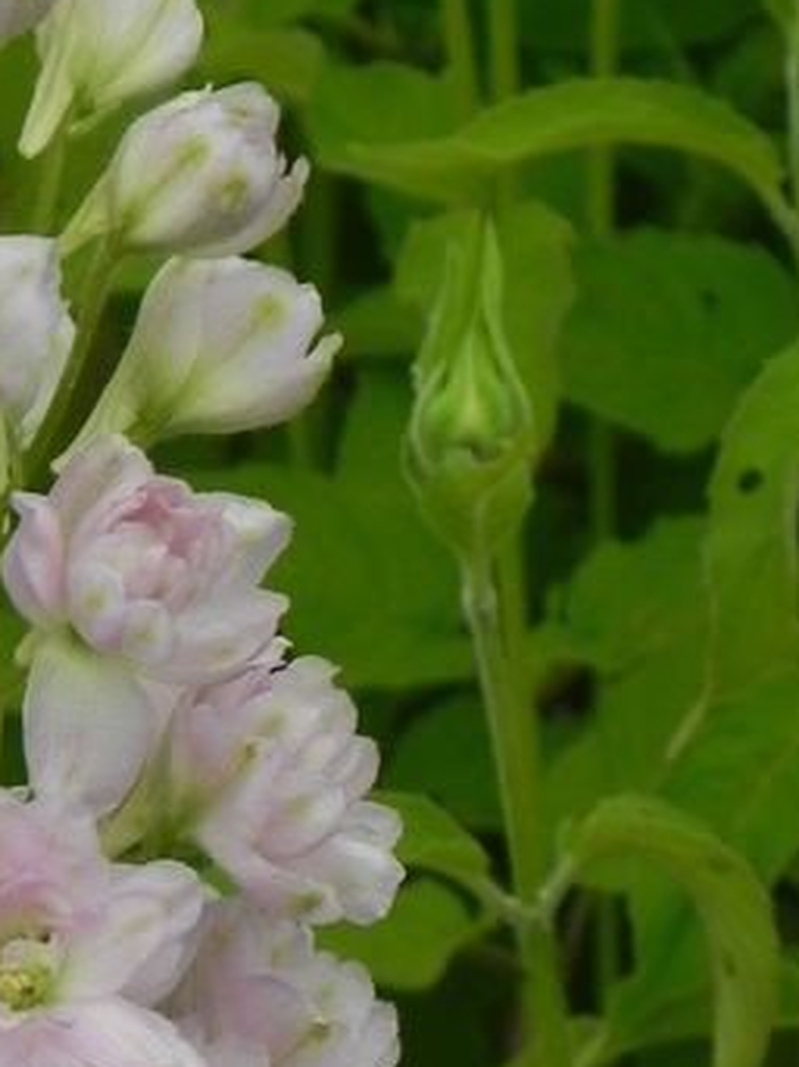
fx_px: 24312
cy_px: 633
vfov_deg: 2.5
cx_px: -91
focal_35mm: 789
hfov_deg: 1.9
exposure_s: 1/320
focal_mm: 59.9
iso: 160
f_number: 5.6
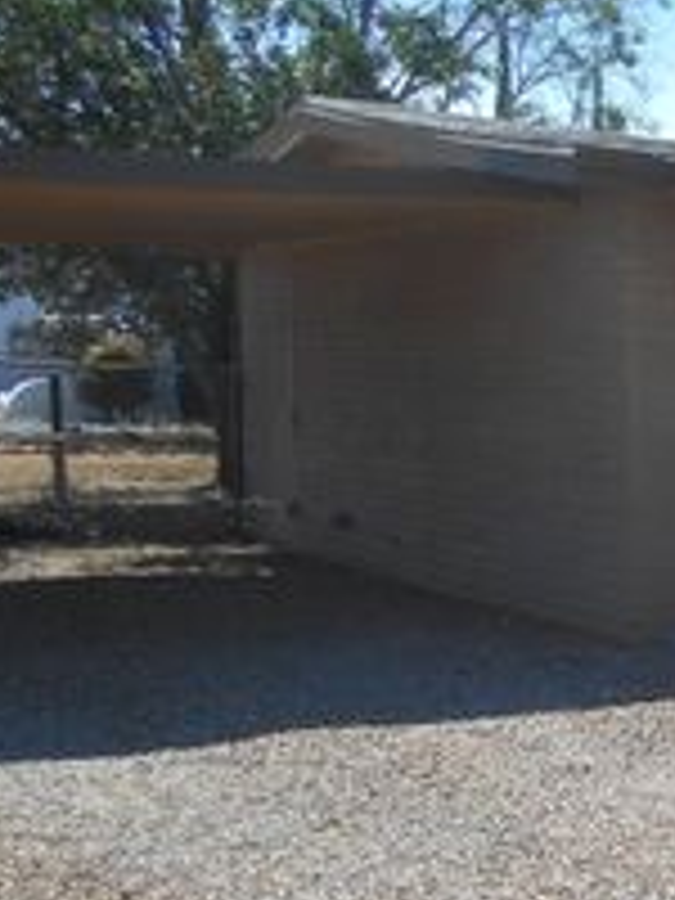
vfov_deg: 29.4
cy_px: 655
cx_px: 1094
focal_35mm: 65
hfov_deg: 19.0
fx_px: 1690
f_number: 3.2
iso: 80
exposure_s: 1/800
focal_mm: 4.6
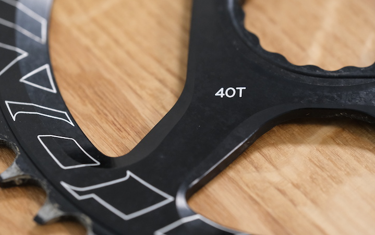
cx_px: 190
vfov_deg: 9.6
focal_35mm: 136
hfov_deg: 15.4
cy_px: 129
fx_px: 1390
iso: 3200
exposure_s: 1/105
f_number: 4.5
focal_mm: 80
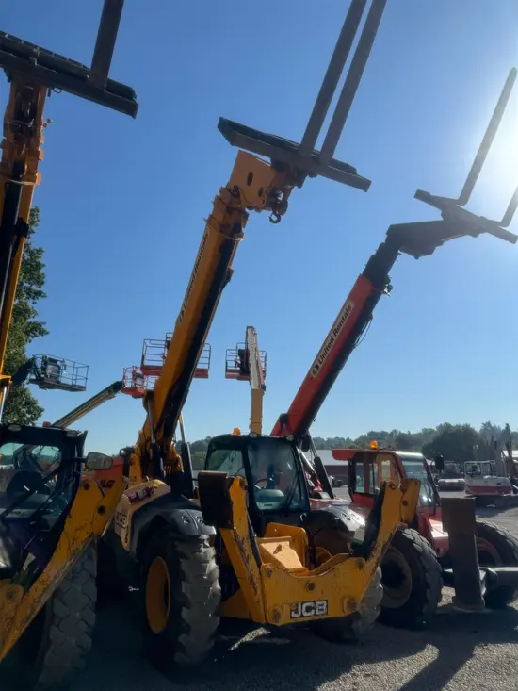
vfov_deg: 71.6
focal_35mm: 24
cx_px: 259
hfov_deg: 56.8
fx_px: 479
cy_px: 346
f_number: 1.78
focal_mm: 6.76
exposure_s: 1/9009
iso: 80
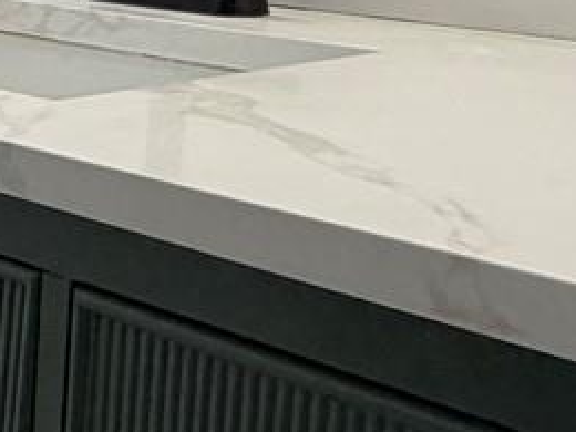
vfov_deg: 17.0
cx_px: -580
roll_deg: +0.9
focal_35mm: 86
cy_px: 75
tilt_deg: -11.1
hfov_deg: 16.9
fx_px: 1431
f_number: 2.2
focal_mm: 2.22
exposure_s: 1/120
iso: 160
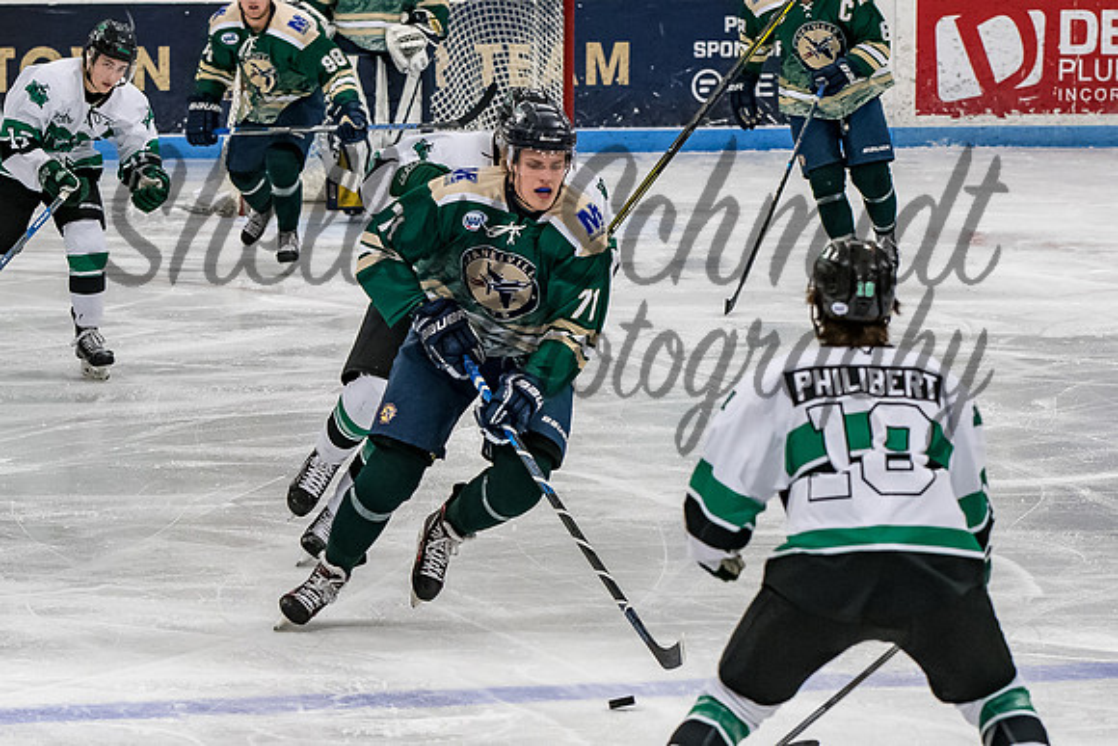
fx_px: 7016
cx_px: 656
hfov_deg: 9.1
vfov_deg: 6.1
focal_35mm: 226
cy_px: 430
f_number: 4
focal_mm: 110
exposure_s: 1/800
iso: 2500
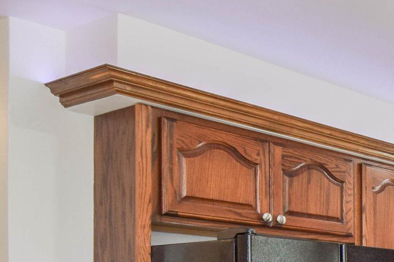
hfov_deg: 24.5
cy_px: 322
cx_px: 617
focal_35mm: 60
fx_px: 657
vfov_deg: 20.9
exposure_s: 1/80
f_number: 4.5
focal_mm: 10
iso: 400
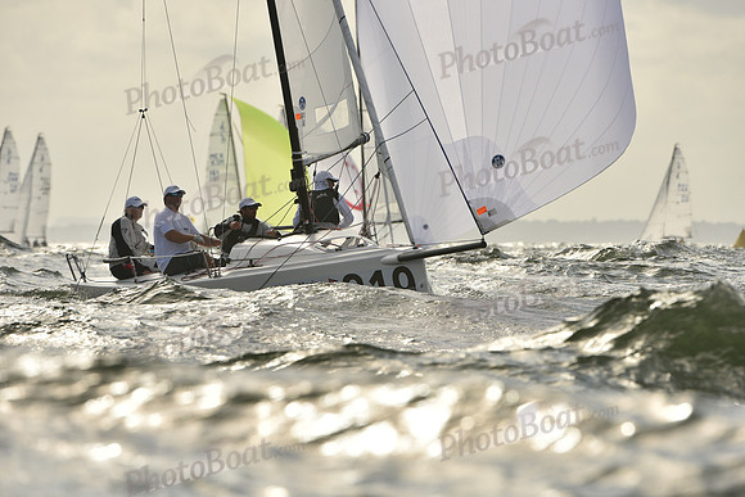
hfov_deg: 5.2
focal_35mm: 400
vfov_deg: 3.4
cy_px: 248
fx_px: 8279
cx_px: 372
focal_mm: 400
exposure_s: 1/1250
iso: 320
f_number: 9
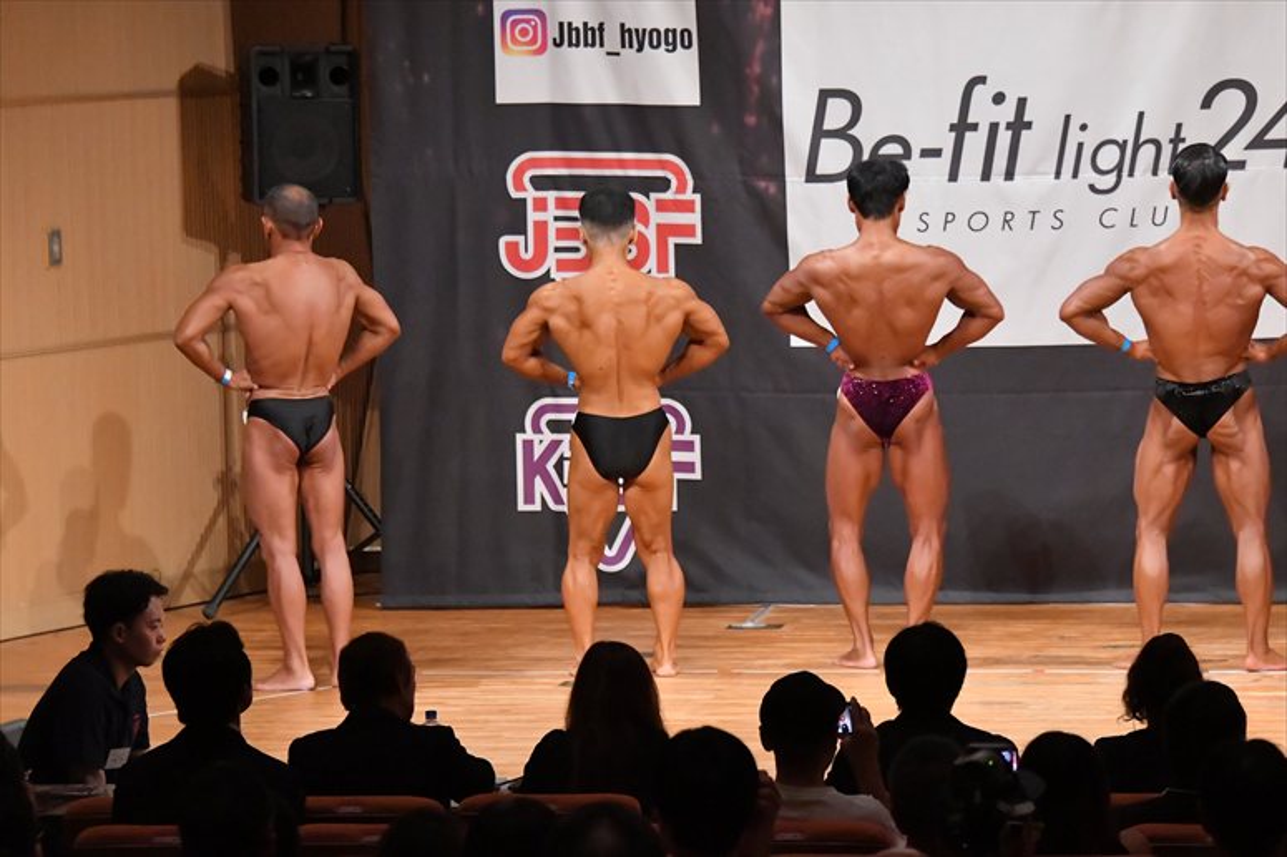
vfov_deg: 6.8
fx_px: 7218
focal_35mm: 202
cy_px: 428
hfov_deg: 10.2
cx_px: 644
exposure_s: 1/400
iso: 10000
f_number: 5.6
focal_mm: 135
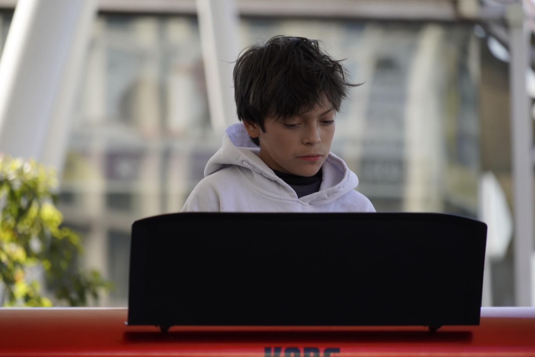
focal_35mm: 240
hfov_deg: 8.6
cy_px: 178
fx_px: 3566
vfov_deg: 5.7
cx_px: 268
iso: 500
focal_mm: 240
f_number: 6.3
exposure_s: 1/640
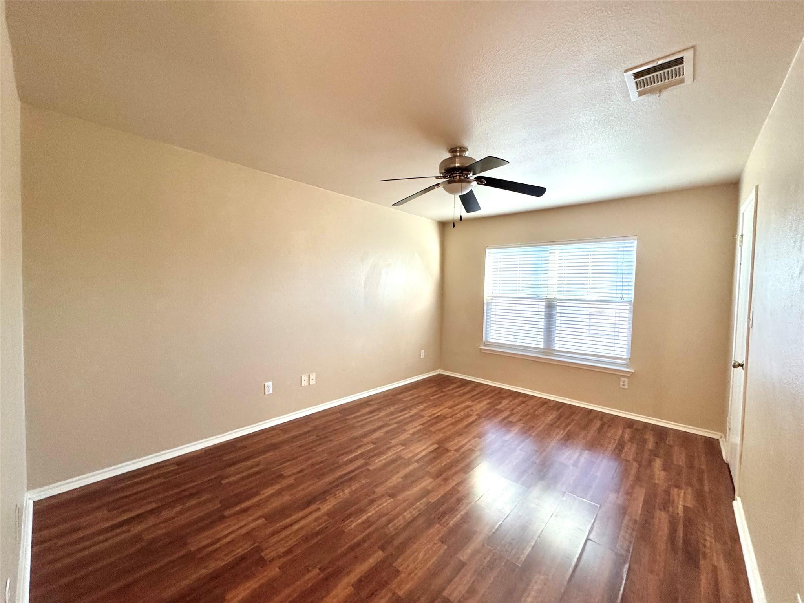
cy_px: 302
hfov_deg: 102.1
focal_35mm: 14
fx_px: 325
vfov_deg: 85.7
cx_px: 402
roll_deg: -0.7
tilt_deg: -2.8
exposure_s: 1/72
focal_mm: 2.22
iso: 320
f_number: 2.2
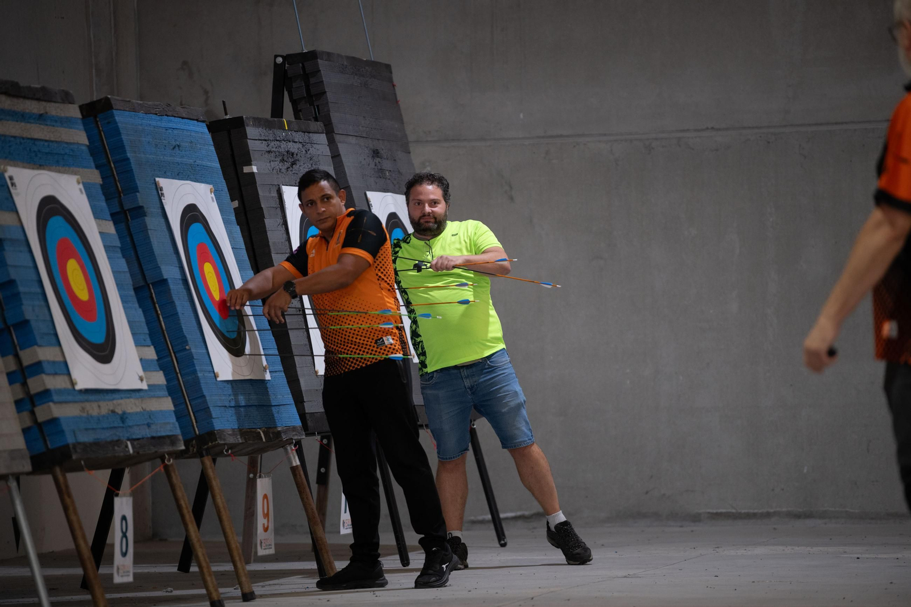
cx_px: 456
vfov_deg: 6.9
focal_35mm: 200
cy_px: 304
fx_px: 5060
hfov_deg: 10.3
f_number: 2.8
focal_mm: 200
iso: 1000
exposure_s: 1/250
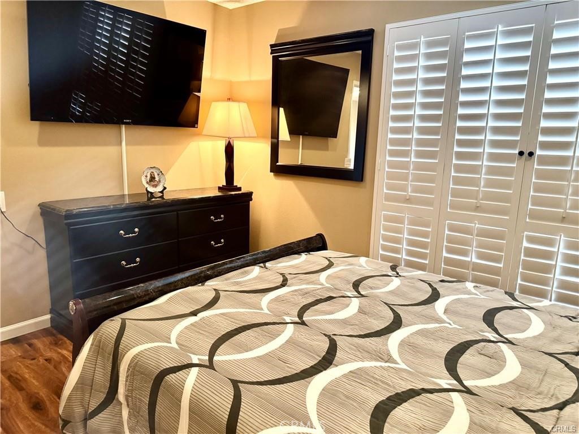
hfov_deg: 71.6
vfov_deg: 56.8
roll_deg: -1.9
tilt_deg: -11.6
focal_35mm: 24
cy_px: 217
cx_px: 290
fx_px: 401
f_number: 1.78
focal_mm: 6.76
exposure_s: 1/40
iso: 640
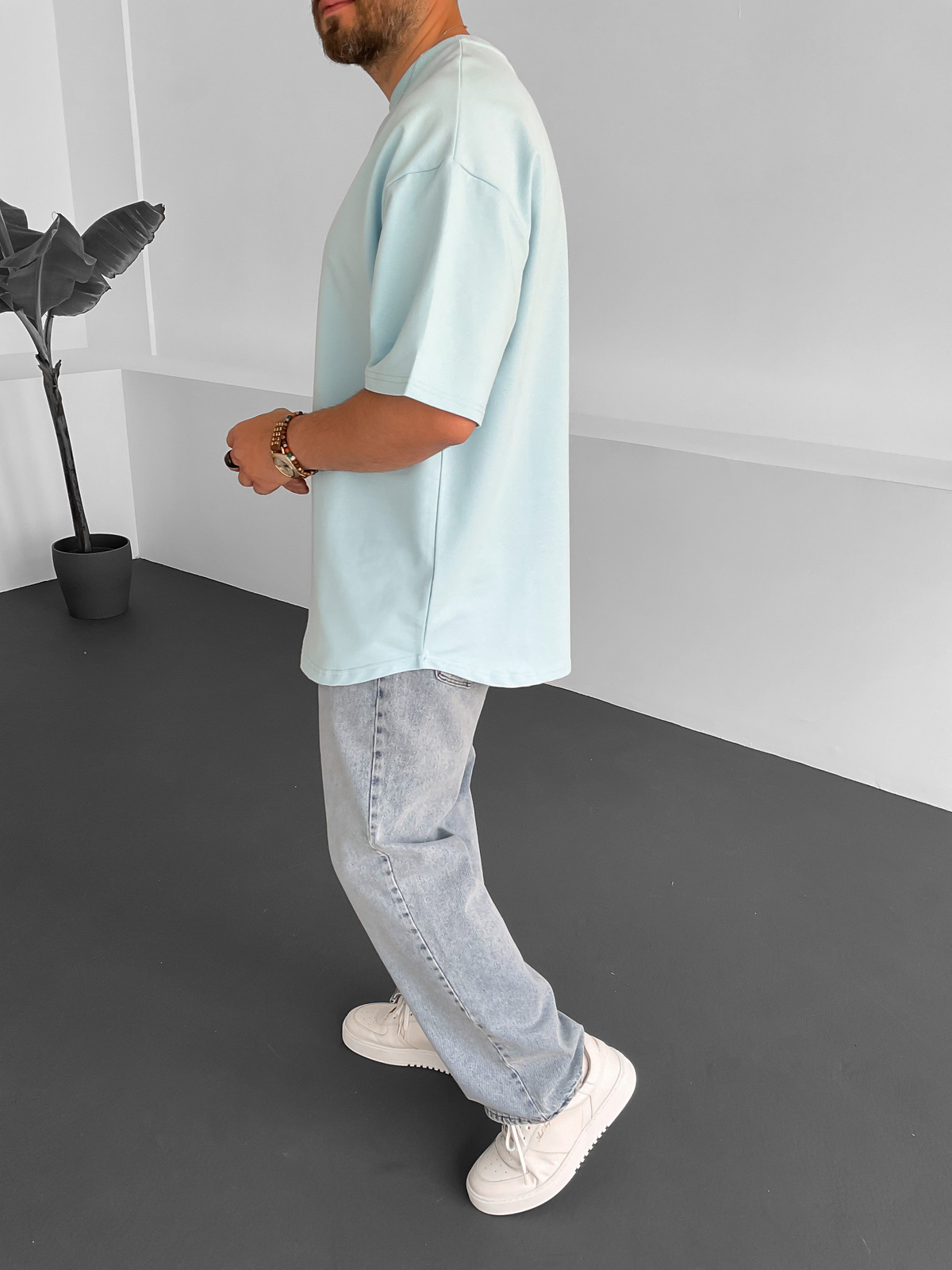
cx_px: 476
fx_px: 1063
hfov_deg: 48.2
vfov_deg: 61.7
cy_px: 635
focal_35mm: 29
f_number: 1.8
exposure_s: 1/120
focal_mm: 3
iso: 25
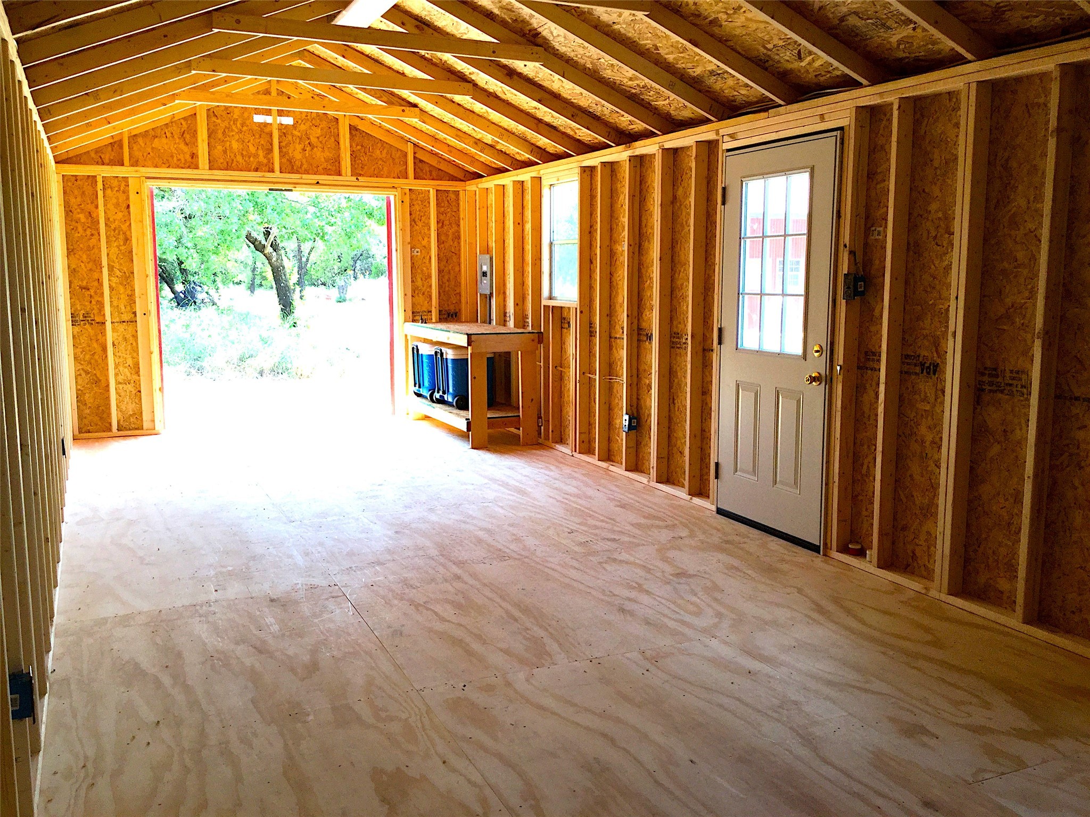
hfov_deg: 58.4
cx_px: 545
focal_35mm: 31
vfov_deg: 45.4
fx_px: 976
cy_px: 408
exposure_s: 1/120
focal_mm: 3.3
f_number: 2.4
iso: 25
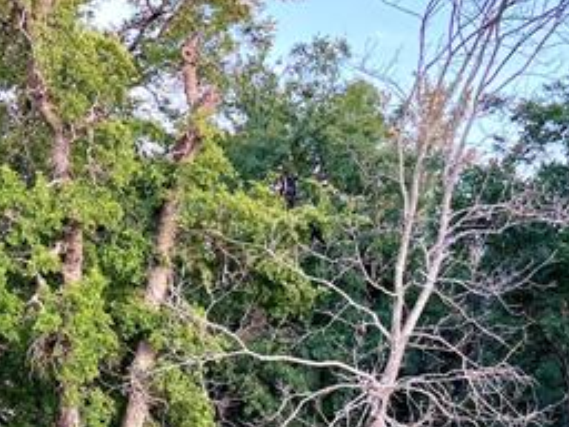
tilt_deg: +2.8
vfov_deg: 15.2
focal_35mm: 96
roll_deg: -2.1
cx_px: 98
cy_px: 387
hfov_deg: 20.2
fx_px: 1578
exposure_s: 1/214
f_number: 1.78
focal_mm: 6.76
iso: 125
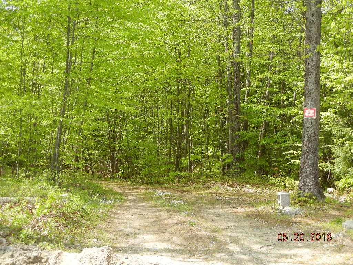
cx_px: 176
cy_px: 132
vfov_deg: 24.8
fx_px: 602
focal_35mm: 59
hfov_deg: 32.7
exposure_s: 1/220
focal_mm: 10.6
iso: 160
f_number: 4
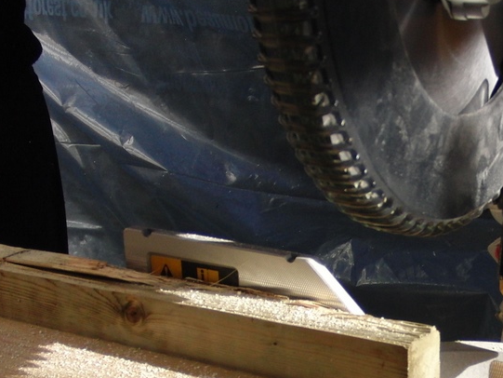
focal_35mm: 82
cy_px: 364
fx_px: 1192
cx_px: 412
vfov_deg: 17.6
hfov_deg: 23.4
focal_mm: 6.42
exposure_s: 1/320
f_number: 3.6
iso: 100
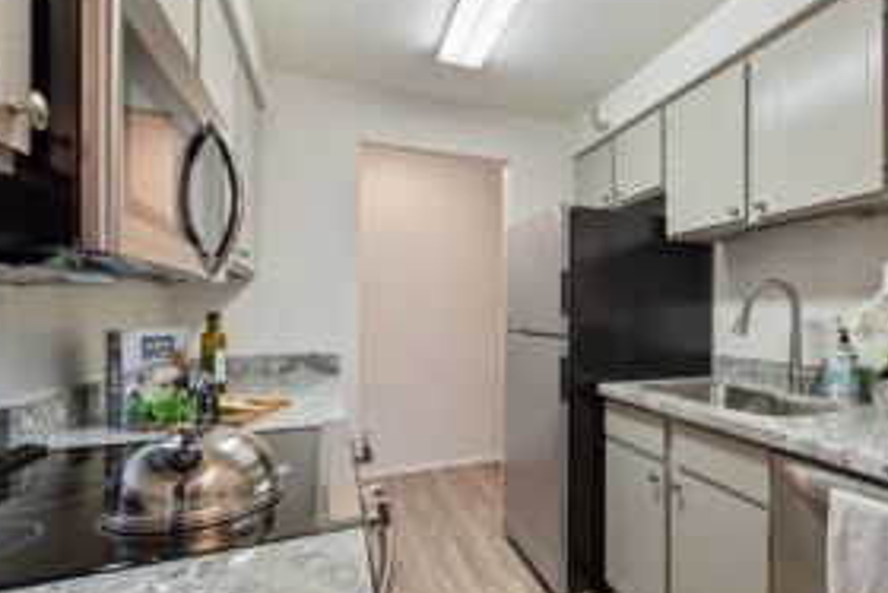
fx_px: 494
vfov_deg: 62.0
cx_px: 584
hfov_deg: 81.4
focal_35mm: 20
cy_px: 300
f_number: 8
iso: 200
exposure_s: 1/6
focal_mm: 14
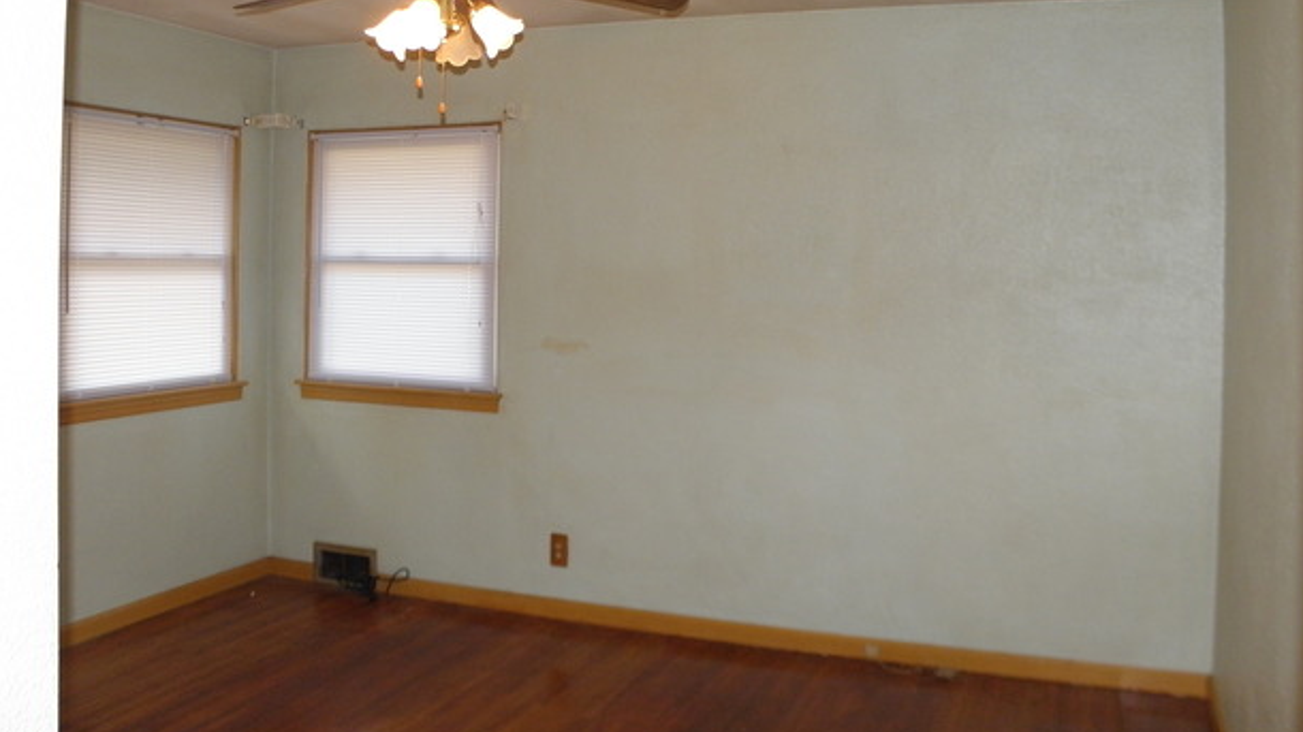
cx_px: 677
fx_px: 1106
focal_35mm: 32
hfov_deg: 61.0
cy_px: 250
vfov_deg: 36.3
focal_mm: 5
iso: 200
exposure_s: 1/30
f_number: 3.5
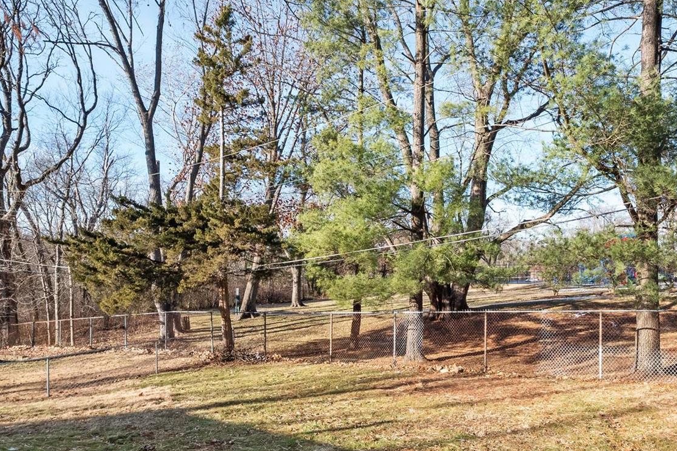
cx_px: 448
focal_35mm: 26
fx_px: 489
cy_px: 283
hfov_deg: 67.6
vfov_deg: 49.0
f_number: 8
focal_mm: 9
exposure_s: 1/125
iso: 400
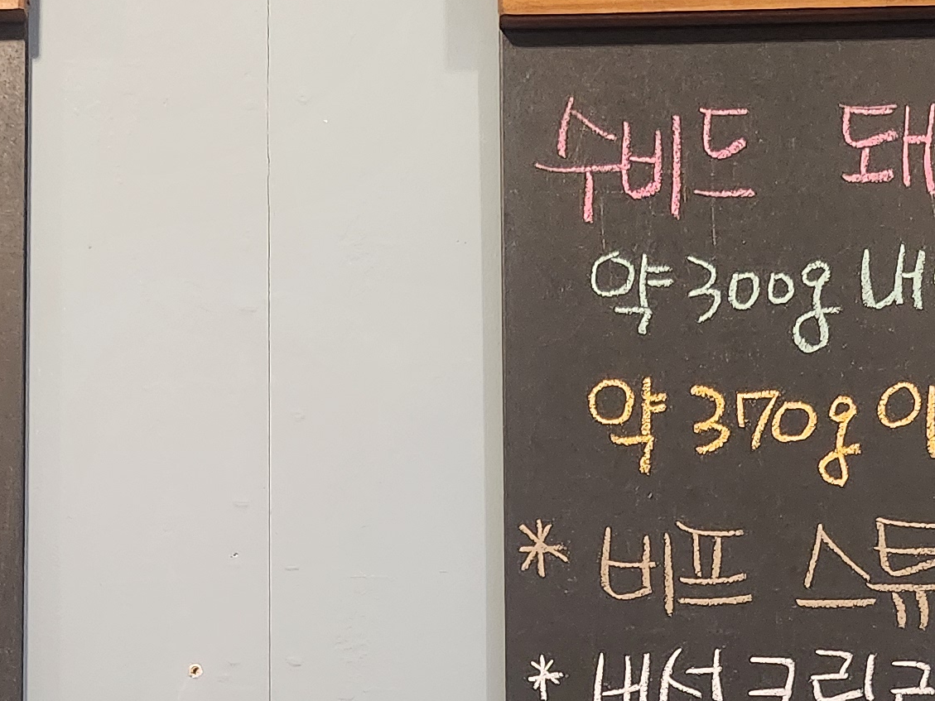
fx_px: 2296
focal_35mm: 85
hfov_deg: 23.0
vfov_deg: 16.5
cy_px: 871
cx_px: 365
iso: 800
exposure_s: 1/120
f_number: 1.8
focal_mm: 5
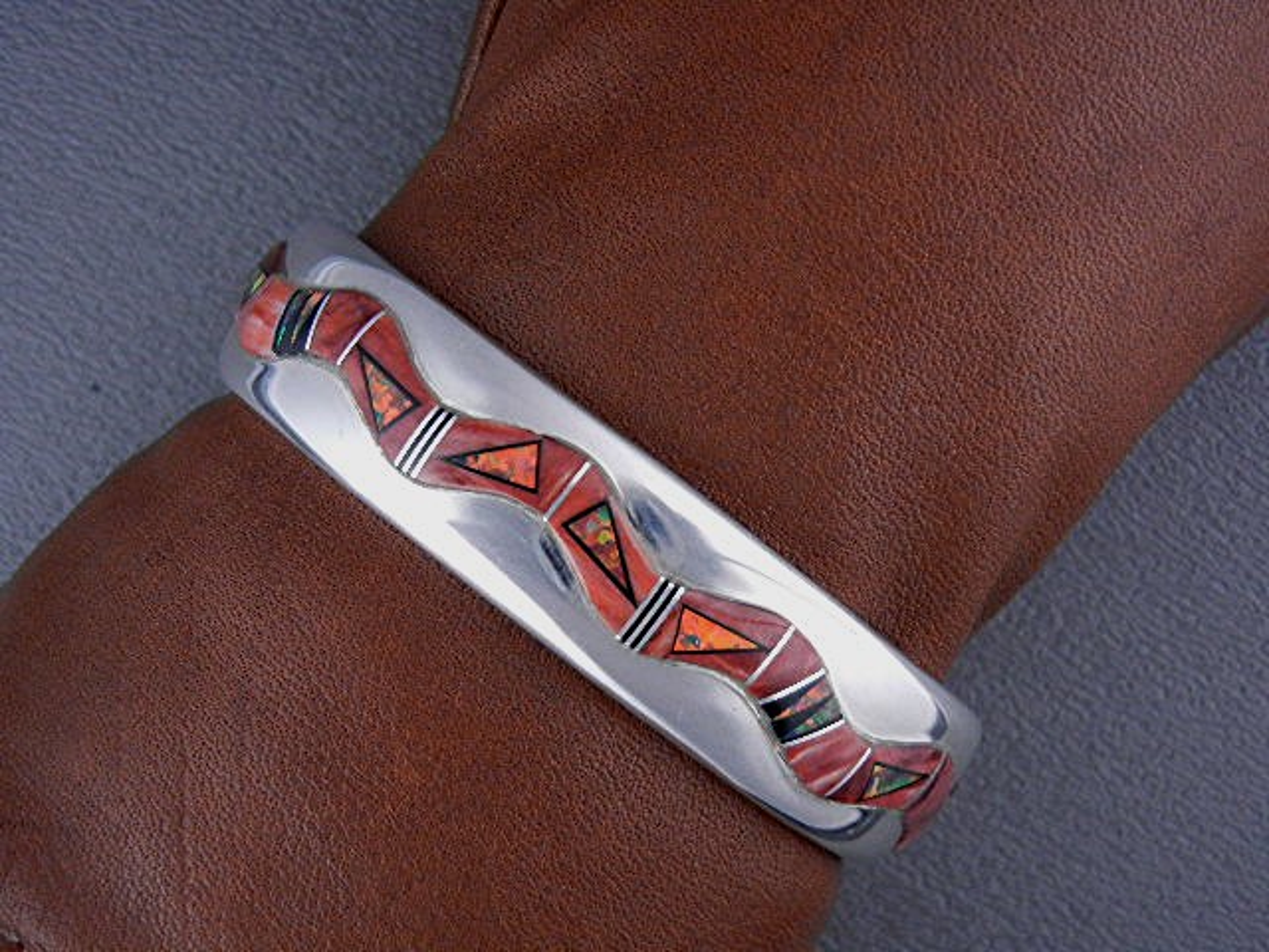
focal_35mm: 59
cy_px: 476
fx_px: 2163
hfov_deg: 32.7
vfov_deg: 24.8
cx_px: 634
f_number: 4
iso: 200
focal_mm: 10.6
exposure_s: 1/4
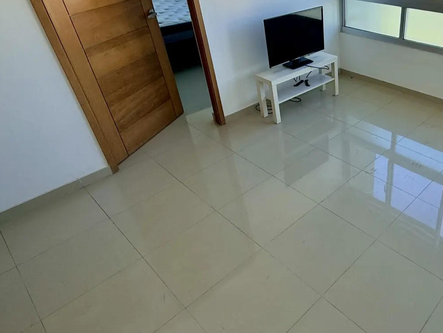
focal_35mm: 27
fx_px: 346
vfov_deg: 51.2
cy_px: 141
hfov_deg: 60.3
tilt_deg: -32.5
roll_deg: -0.4
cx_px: 351
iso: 50
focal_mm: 2.22
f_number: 2.2
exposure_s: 1/241
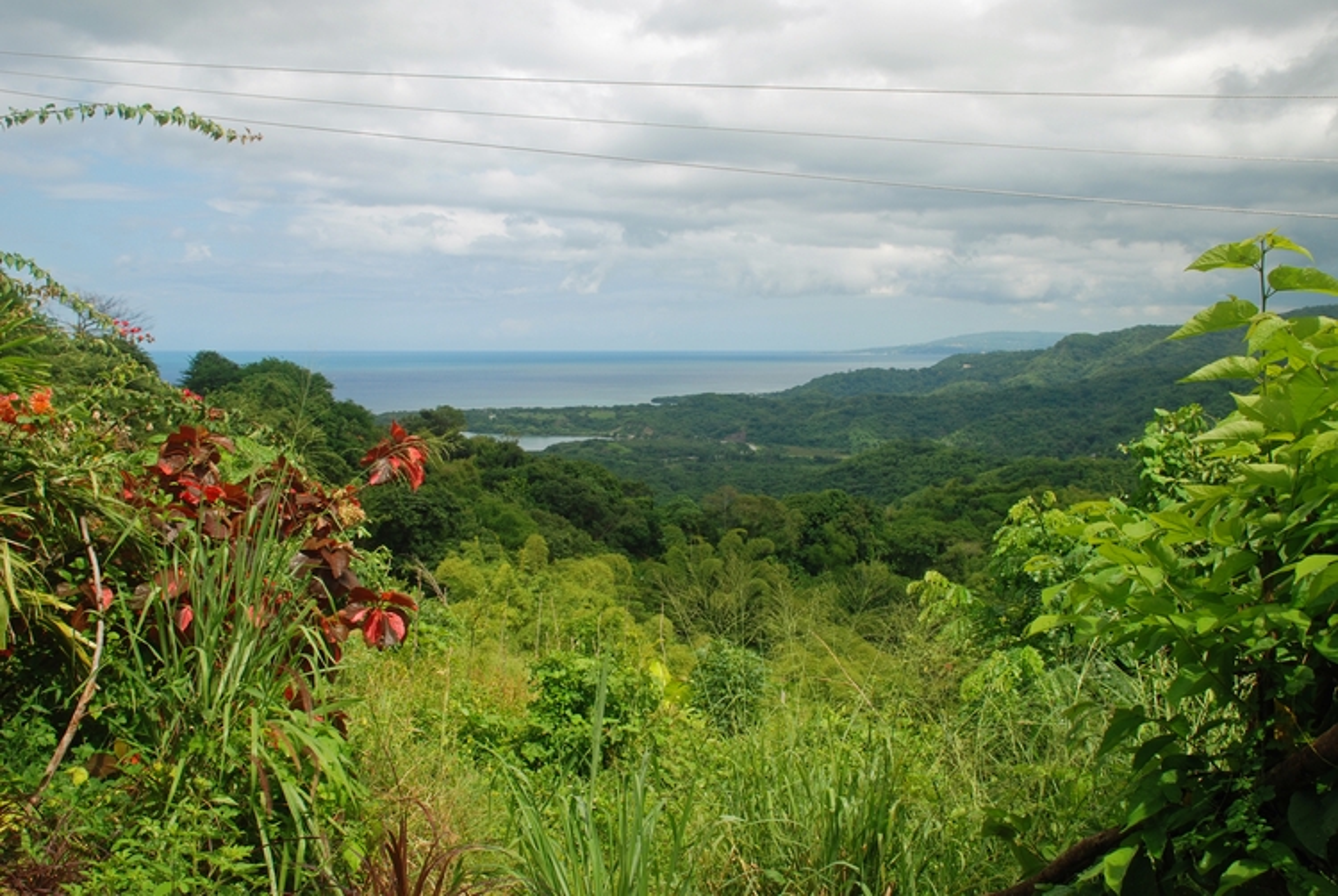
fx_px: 1340
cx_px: 669
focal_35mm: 36
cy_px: 448
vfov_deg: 37.0
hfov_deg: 53.1
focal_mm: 24
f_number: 8
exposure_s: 1/250
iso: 100
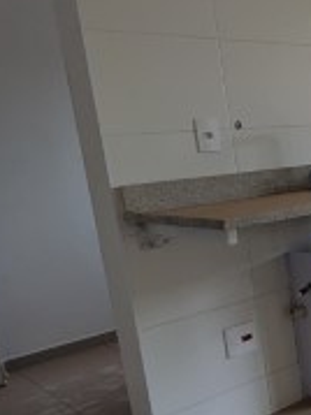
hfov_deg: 23.6
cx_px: 457
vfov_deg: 38.2
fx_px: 600
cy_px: 233
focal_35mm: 50
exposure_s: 1/206
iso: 49
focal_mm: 1.83
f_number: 2.2
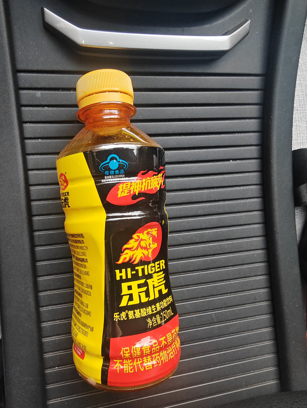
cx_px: 154
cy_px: 204
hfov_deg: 53.2
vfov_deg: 67.2
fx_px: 307
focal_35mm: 26
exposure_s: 1/25
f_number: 2
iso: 245
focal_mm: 2.32
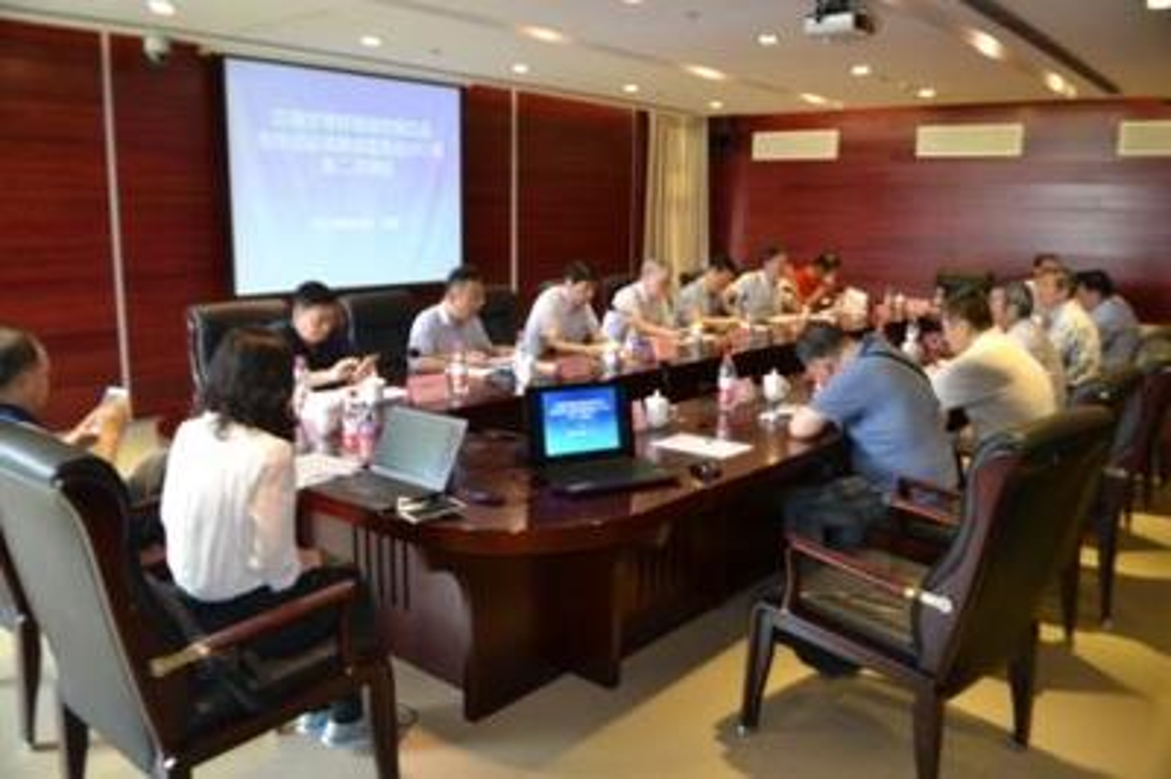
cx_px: 586
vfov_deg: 47.9
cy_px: 390
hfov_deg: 67.4
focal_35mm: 27
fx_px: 878
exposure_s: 1/60
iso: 1000
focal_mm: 18
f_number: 3.5
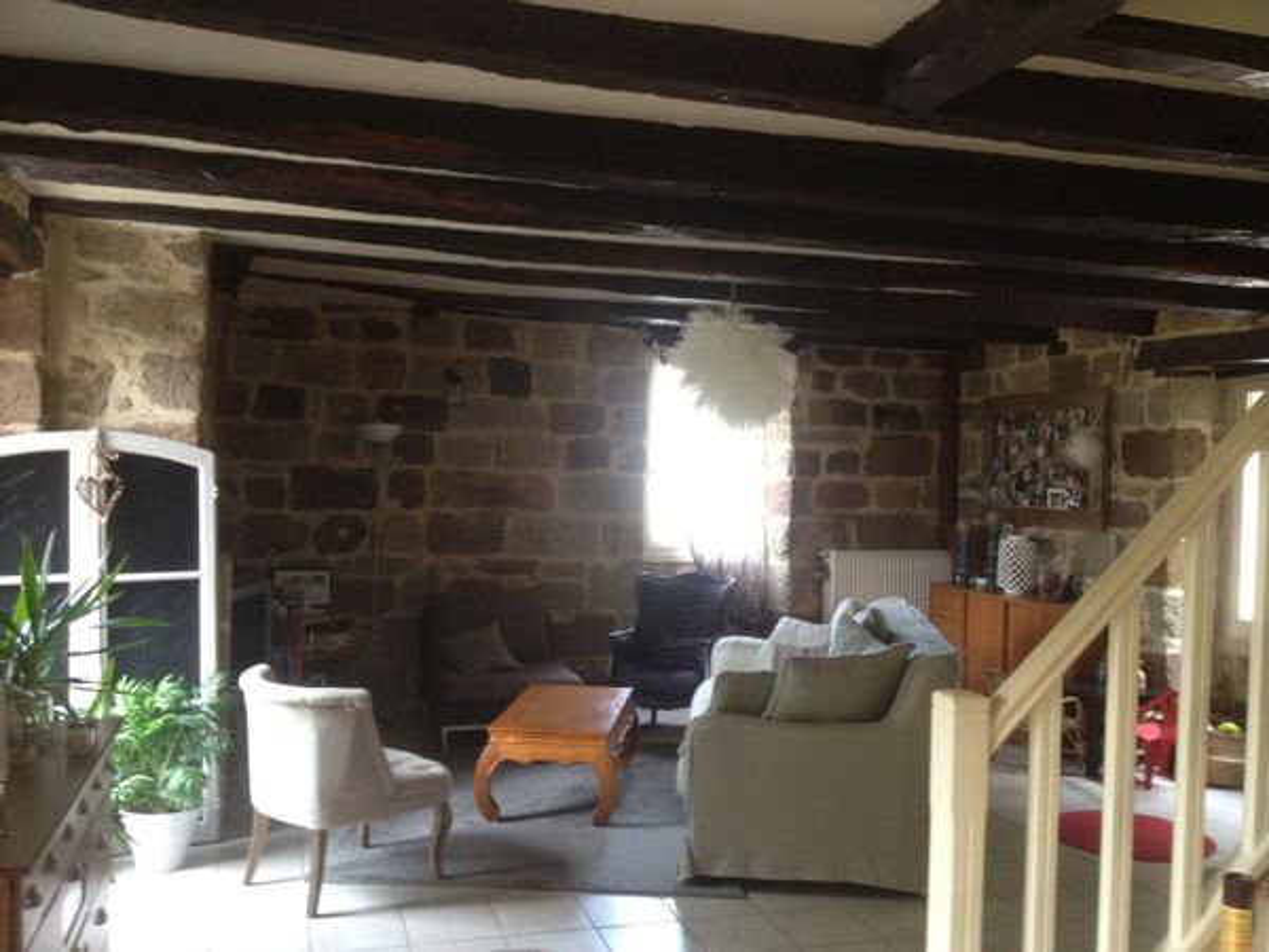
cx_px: 634
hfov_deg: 52.6
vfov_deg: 40.7
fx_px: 1283
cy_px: 476
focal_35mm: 35
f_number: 2.4
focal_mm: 4.28
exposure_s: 1/20
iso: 250
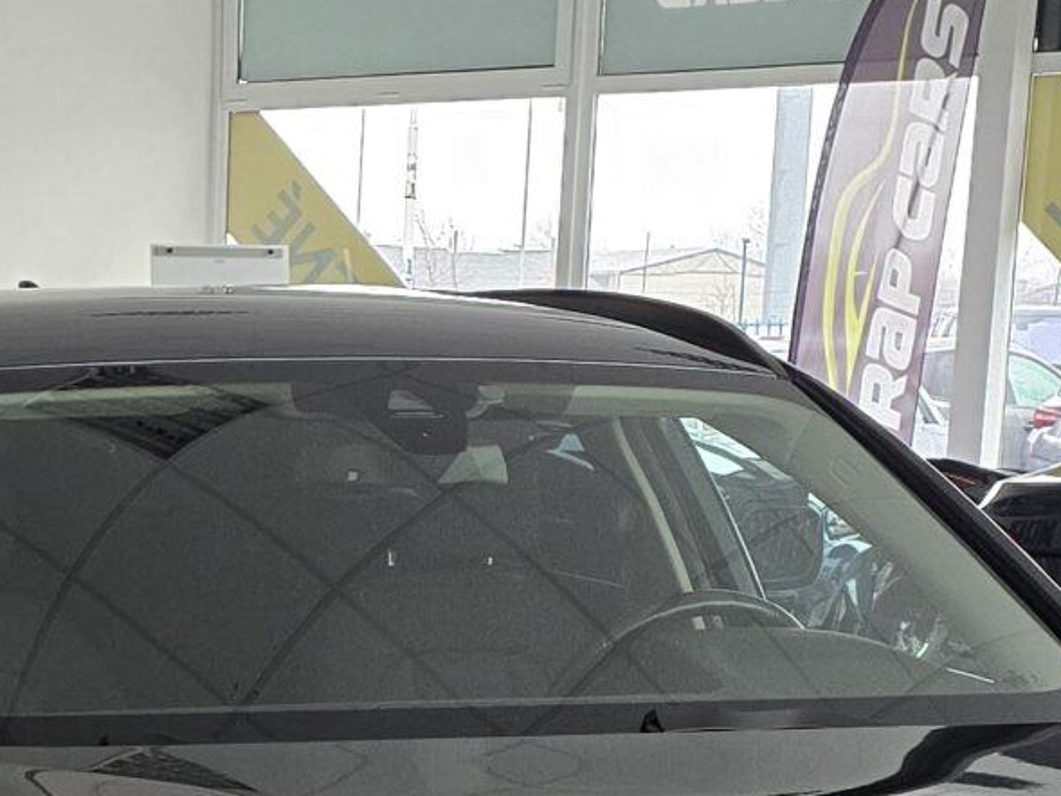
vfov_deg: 14.2
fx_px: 3066
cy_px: 1014
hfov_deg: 19.1
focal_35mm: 100
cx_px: -9
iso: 200
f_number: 1.7
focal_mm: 6.3
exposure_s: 1/180
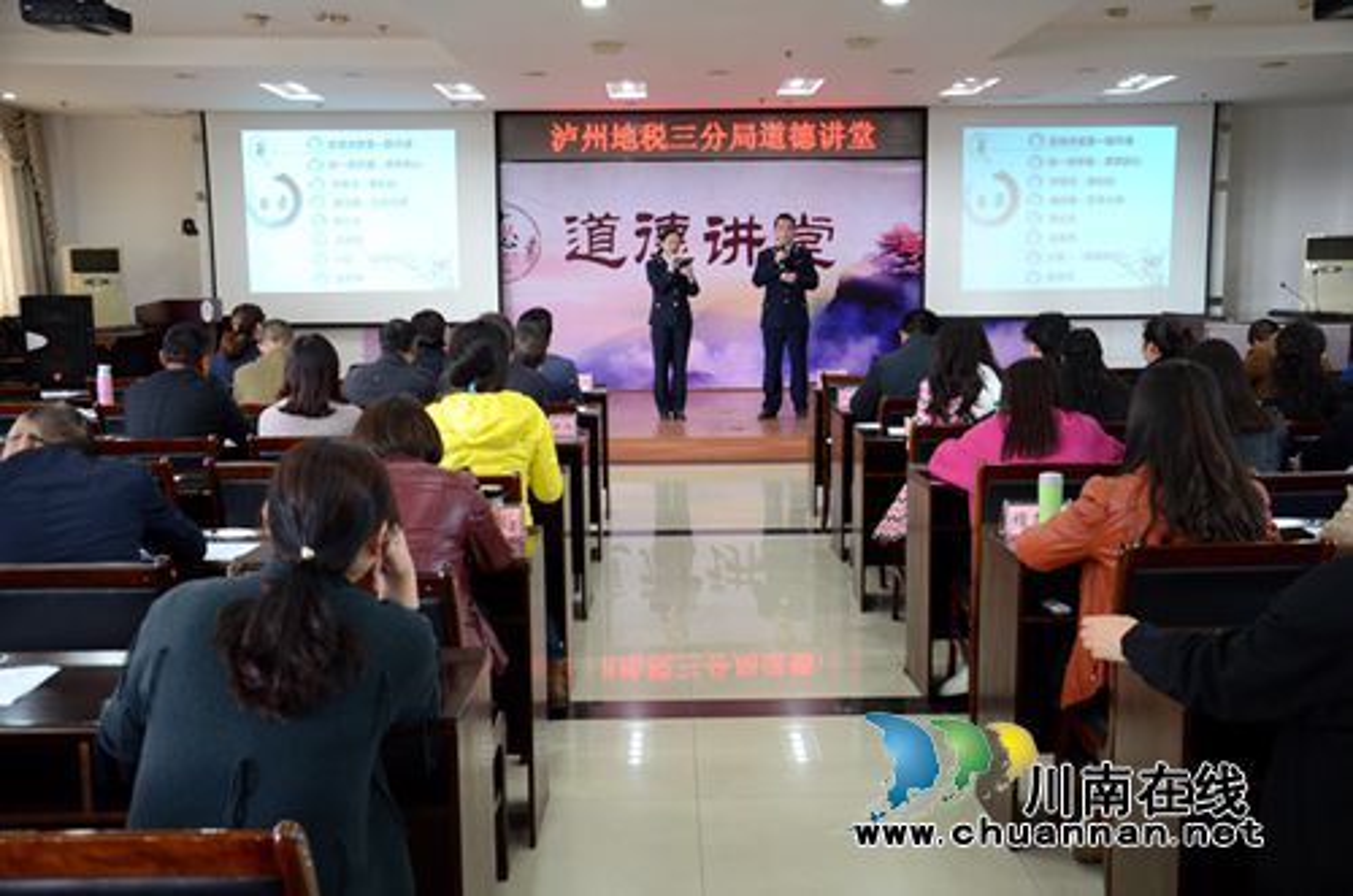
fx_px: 1406
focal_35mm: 38
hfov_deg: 51.4
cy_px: 448
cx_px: 676
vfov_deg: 35.3
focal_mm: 25
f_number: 4
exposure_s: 1/50
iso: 1000
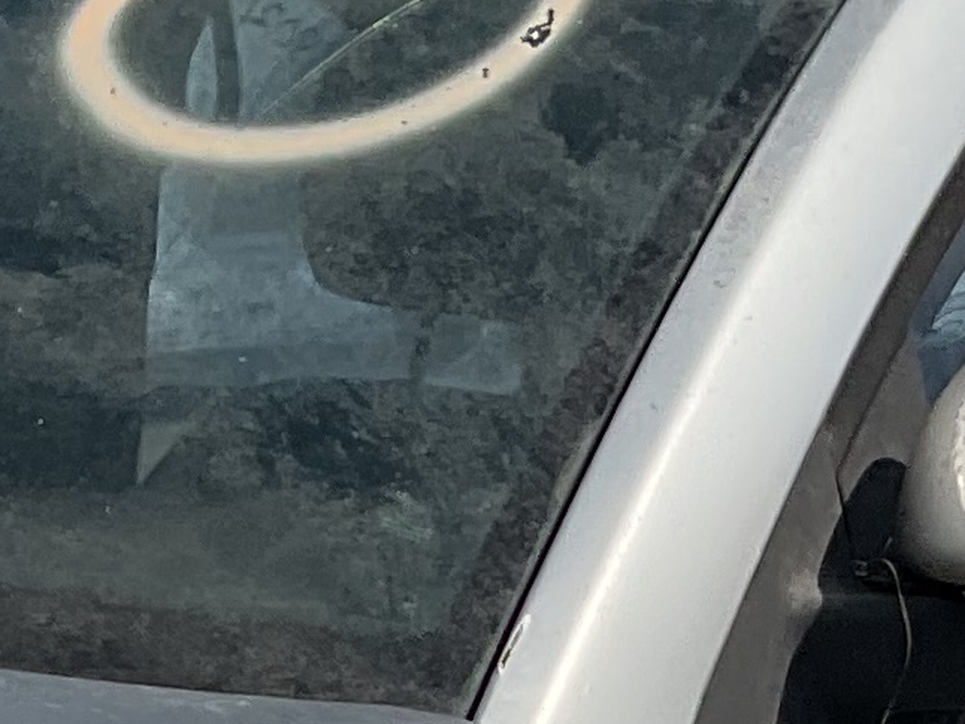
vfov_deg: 7.7
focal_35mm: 181
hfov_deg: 10.9
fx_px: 5048
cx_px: 786
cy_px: 1687
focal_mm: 3
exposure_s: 1/2667
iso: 16
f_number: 1.8
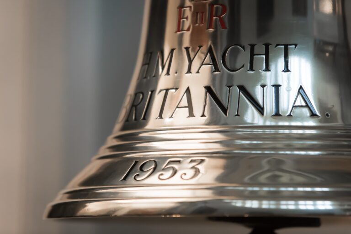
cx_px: 176
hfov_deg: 10.3
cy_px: 117
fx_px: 1951
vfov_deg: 6.9
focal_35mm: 200
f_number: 2.8
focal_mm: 200
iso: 4000
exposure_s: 1/160
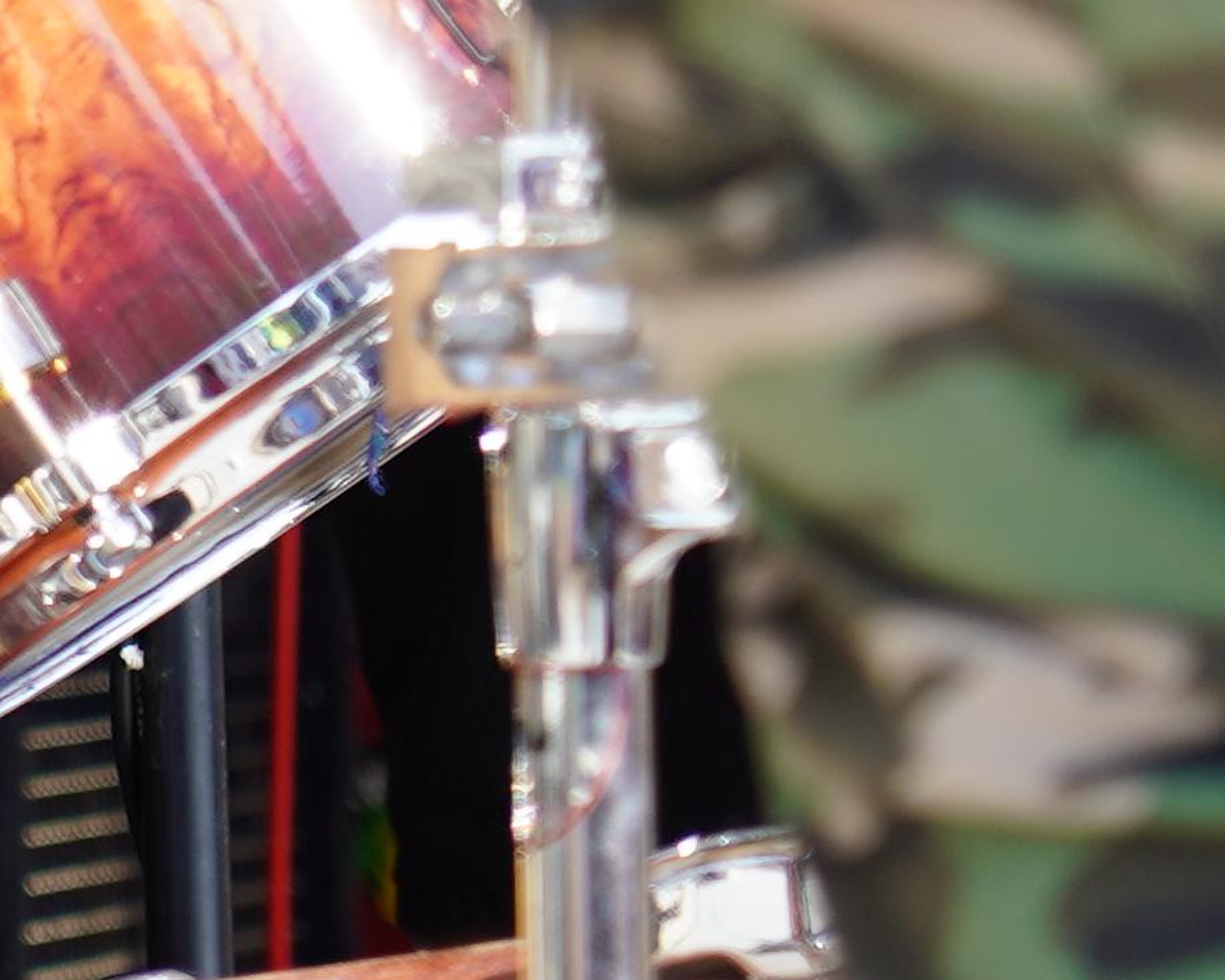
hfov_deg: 3.0
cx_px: -2290
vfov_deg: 2.4
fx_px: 23201
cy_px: -1062
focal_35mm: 640
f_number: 4.5
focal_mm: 105
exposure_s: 1/125
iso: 100
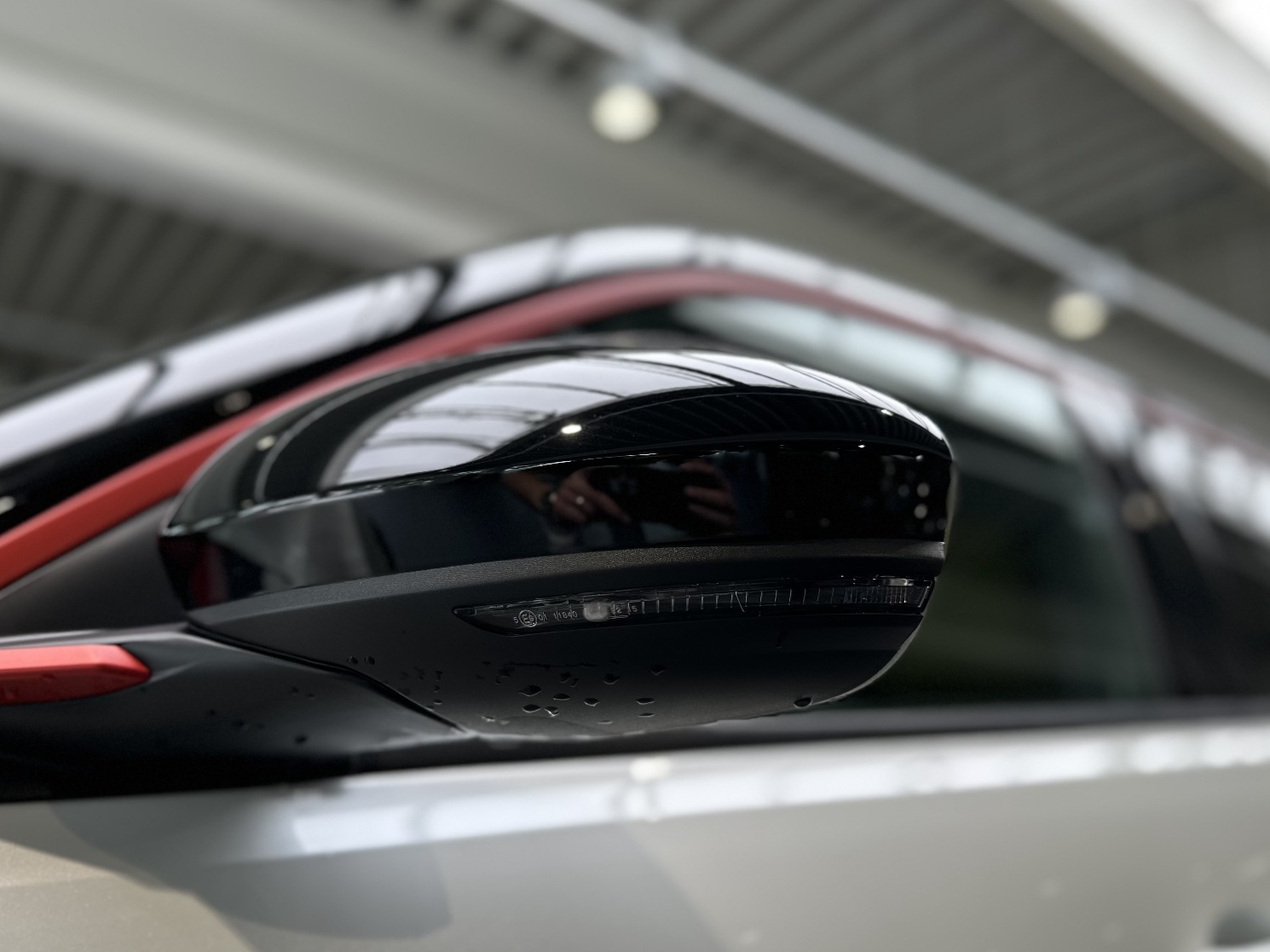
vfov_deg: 48.0
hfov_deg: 61.6
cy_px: 549
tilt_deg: +12.8
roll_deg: -1.0
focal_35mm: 29
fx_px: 1064
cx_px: 588
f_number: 1.78
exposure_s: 1/139
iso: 64
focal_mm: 6.86
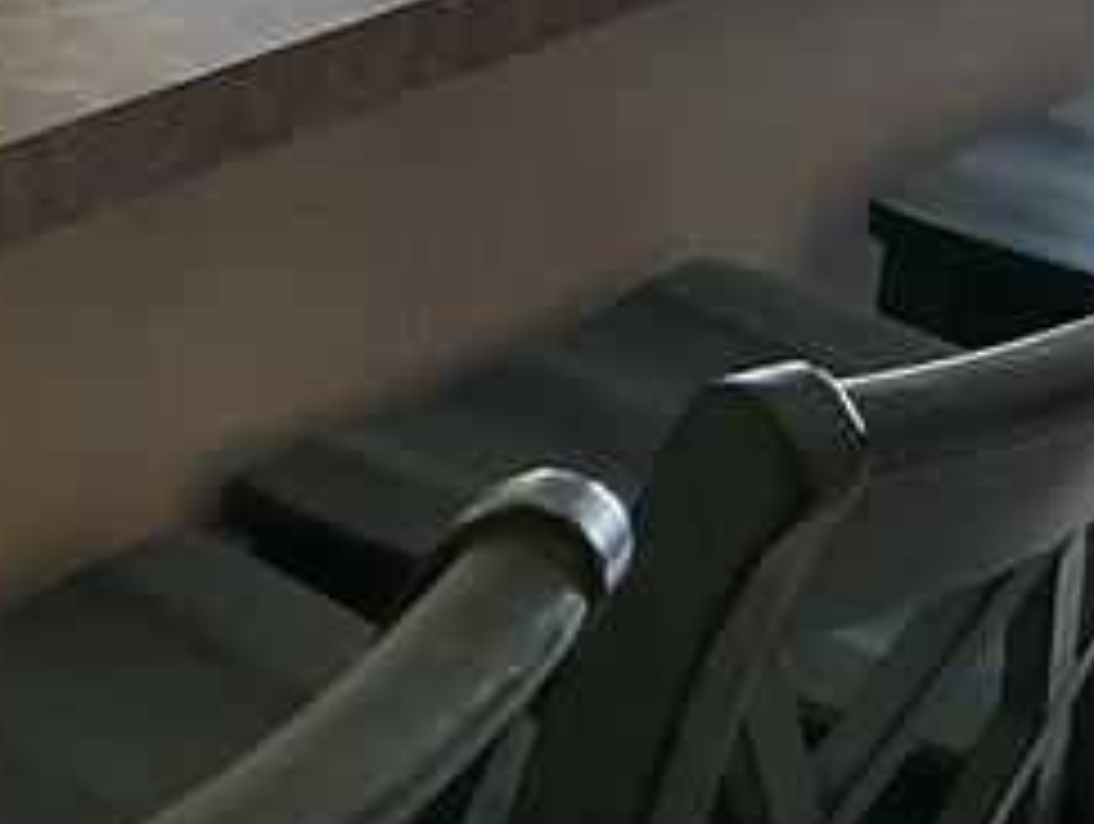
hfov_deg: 15.2
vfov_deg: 11.4
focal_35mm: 122
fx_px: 3861
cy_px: -630
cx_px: -428
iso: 50
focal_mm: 3
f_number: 1.8
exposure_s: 1/60
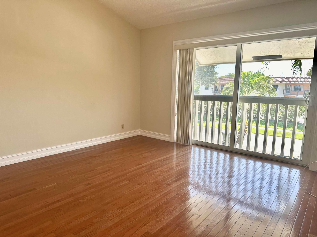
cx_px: 158
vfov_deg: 56.8
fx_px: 220
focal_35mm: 24
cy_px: 118
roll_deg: -1.4
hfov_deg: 71.6
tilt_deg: -8.9
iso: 64
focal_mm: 6.86
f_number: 1.78
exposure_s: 1/146
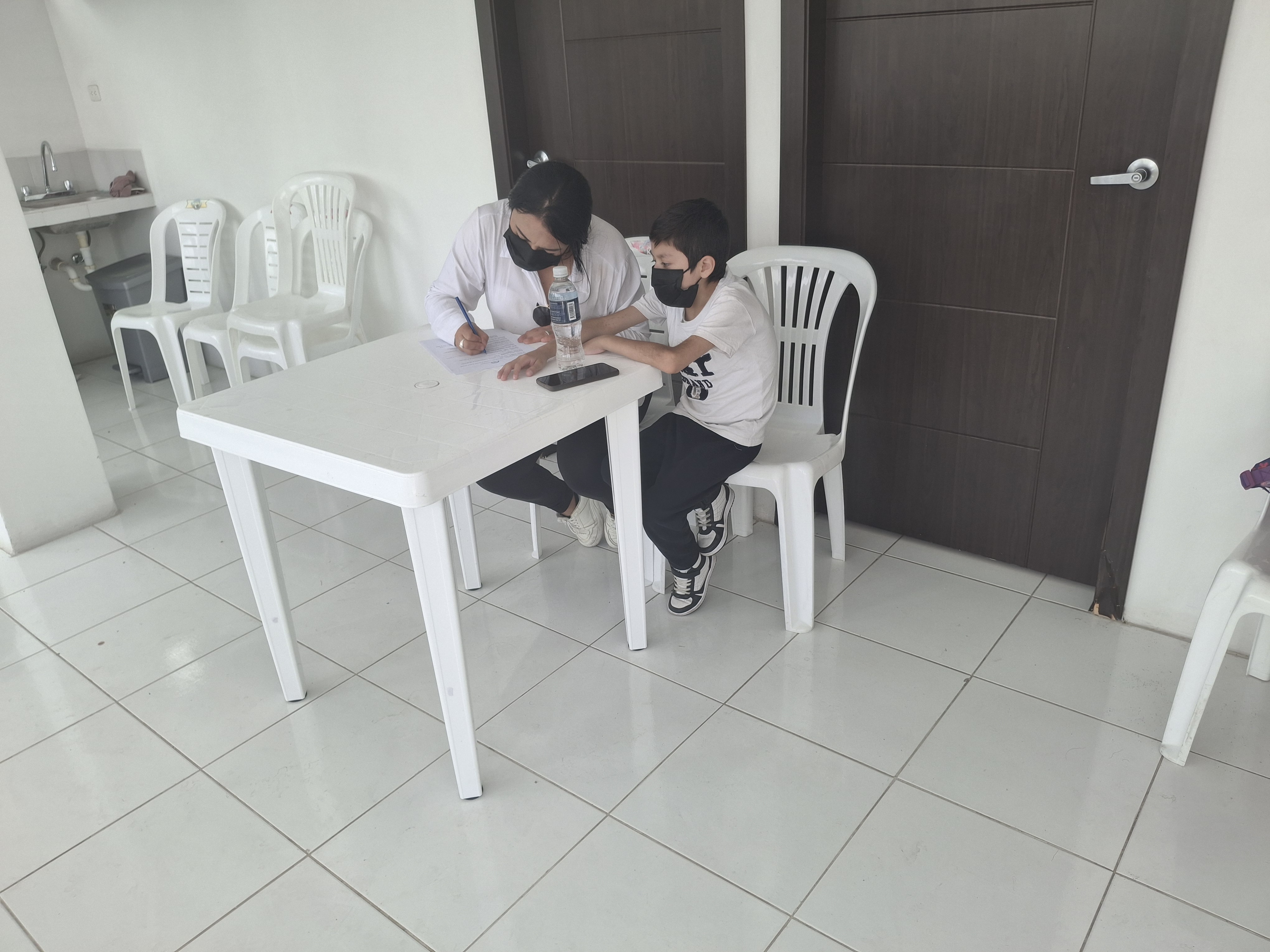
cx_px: 635
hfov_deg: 69.4
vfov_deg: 54.9
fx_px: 917
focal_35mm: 25
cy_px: 476
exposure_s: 1/267
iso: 32
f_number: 1.8
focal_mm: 4.69
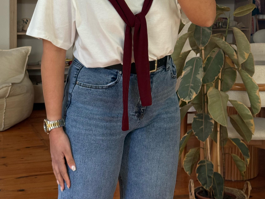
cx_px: 134
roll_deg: -1.2
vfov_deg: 19.2
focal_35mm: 75
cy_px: 15
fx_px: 574
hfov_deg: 26.0
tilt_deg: -22.6
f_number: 1.78
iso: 100
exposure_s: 1/68
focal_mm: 6.76
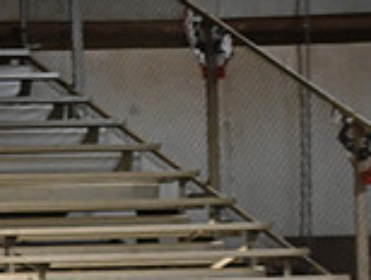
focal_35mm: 723
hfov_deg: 2.7
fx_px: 7761
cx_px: -135
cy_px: 462
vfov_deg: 2.1
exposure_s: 1/400
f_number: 2.8
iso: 6400
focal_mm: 200
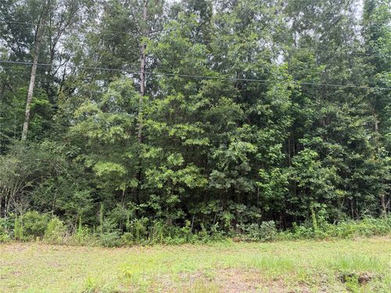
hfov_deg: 71.6
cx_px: 196
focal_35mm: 24
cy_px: 146
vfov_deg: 56.8
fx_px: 271
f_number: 1.78
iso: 100
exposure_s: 1/470
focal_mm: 6.76
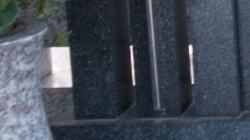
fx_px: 988
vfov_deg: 8.0
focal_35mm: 149
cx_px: 373
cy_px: -56
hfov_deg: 13.6
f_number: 3.3
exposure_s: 1/40
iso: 80
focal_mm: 6.1
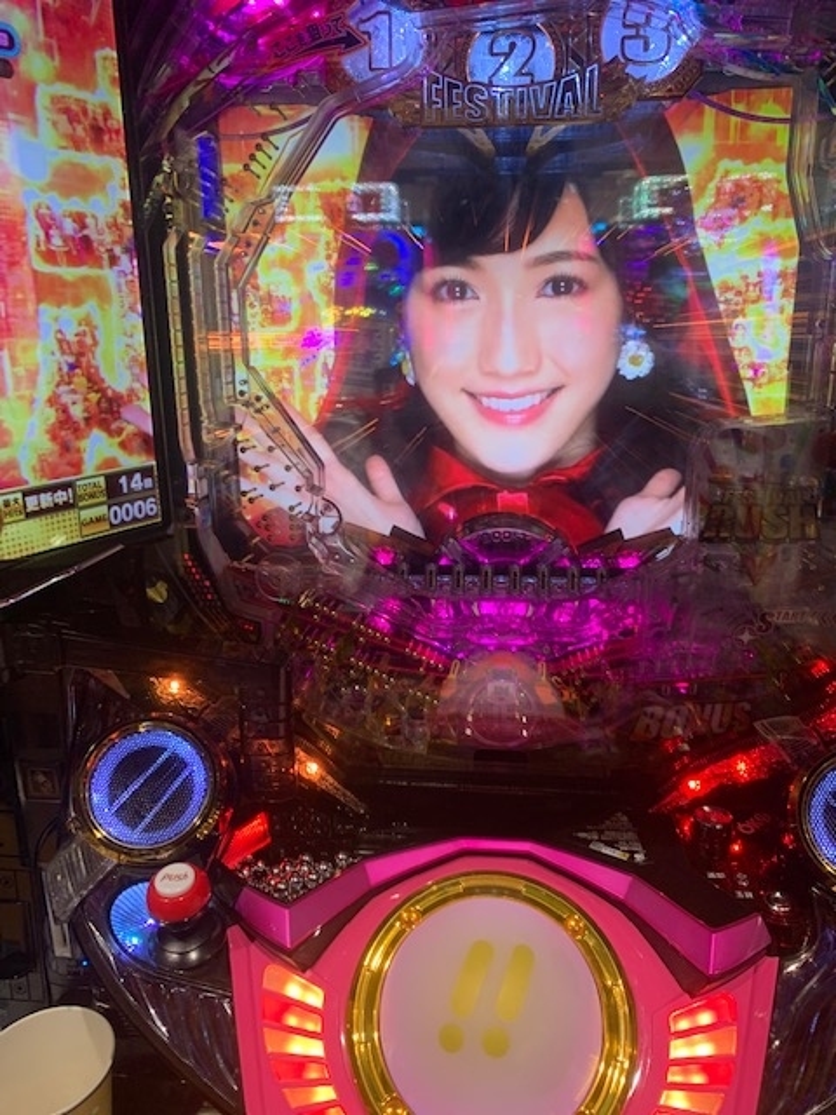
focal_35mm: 26
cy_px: 558
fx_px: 837
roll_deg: +1.5
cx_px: 418
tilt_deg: -14.7
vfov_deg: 67.3
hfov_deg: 53.1
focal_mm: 4.25
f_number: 1.8
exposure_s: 1/121
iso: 80
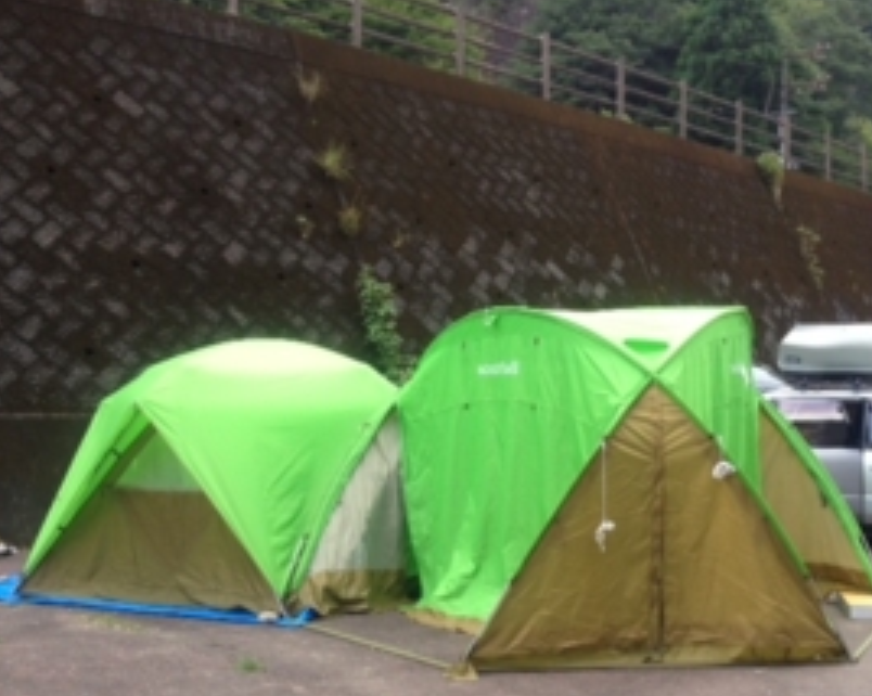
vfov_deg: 29.7
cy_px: 358
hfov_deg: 36.3
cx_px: 589
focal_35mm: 51
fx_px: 1315
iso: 50
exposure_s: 1/184
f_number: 2.4
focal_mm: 4.28
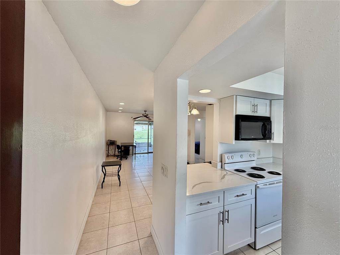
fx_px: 138
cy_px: 128
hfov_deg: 102.1
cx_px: 170
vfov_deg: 85.7
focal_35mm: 14
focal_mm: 2.22
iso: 125
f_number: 2.2
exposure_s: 1/120
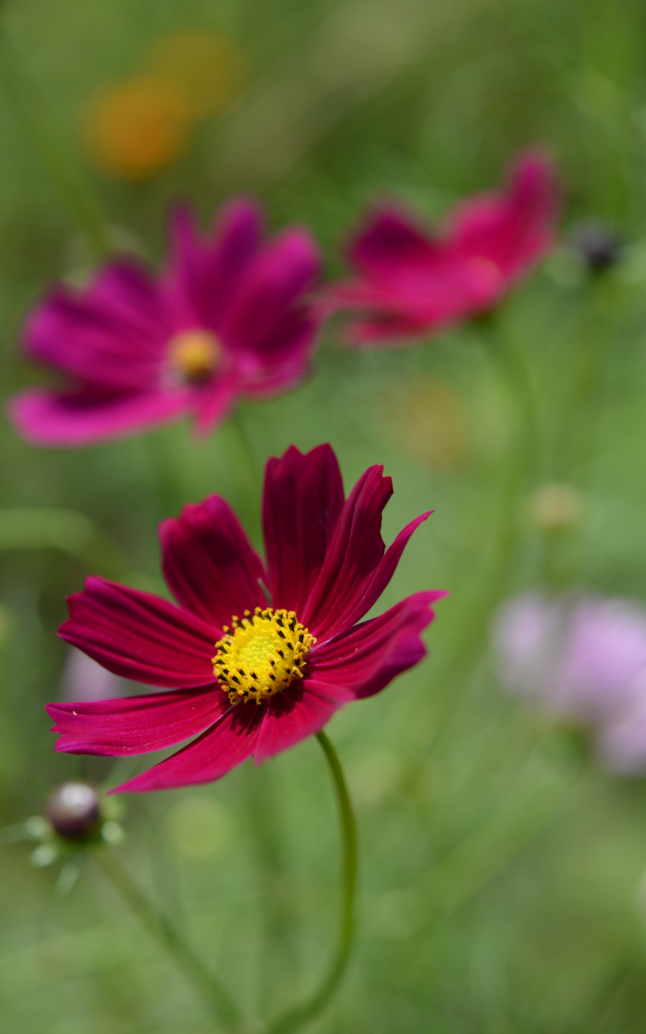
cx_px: 305
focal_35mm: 62
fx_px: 1746
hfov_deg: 21.0
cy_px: 524
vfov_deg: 33.0
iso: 320
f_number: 5
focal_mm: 60
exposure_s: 1/1600
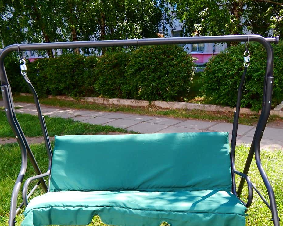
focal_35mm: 32
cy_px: 156
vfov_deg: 44.9
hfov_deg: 55.6
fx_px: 268
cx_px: 149
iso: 125
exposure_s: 1/320
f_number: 3
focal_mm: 4
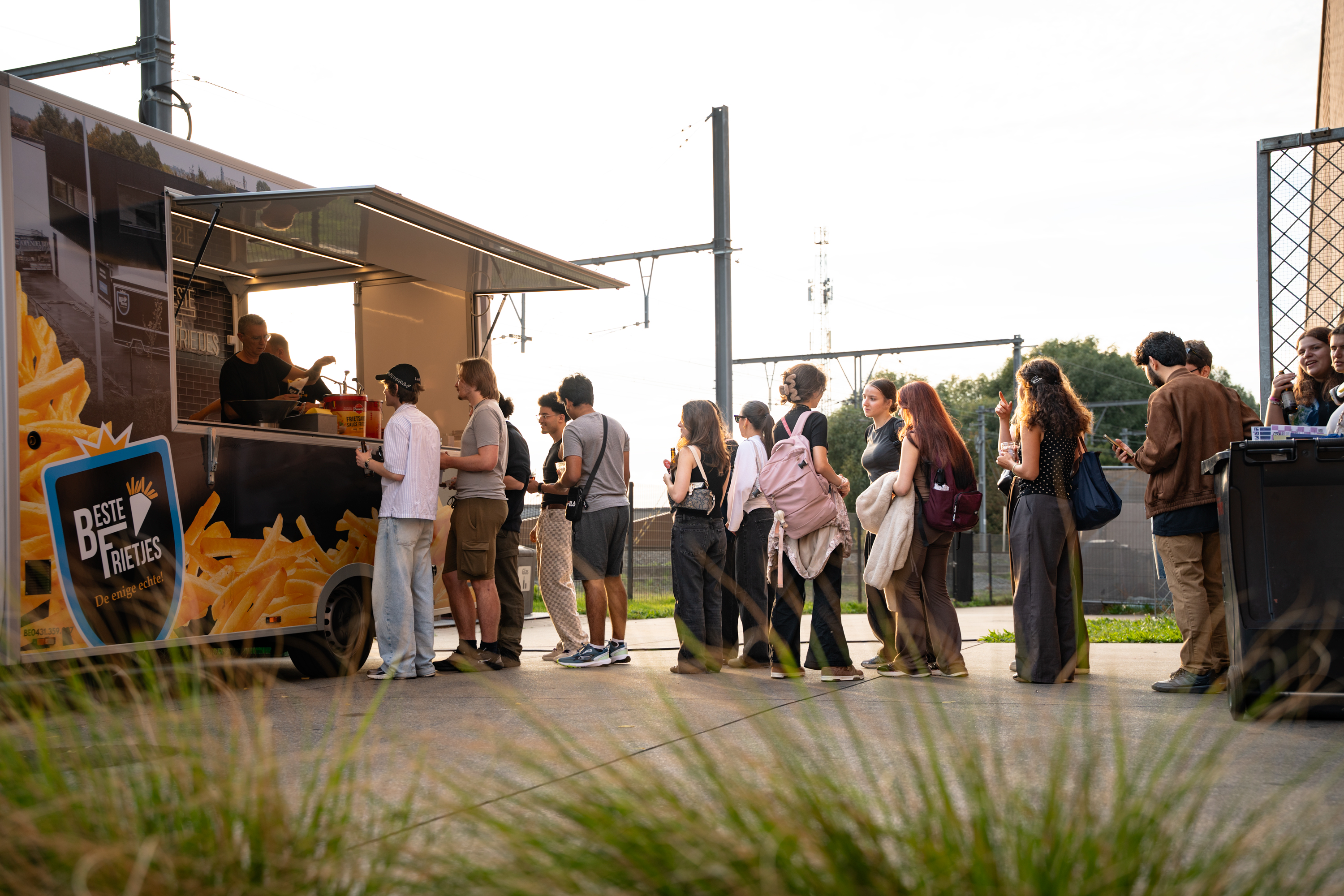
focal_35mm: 43
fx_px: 1598
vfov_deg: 31.3
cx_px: 672
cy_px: 448
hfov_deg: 45.6
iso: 160
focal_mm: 42.8
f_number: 3.5
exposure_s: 1/100
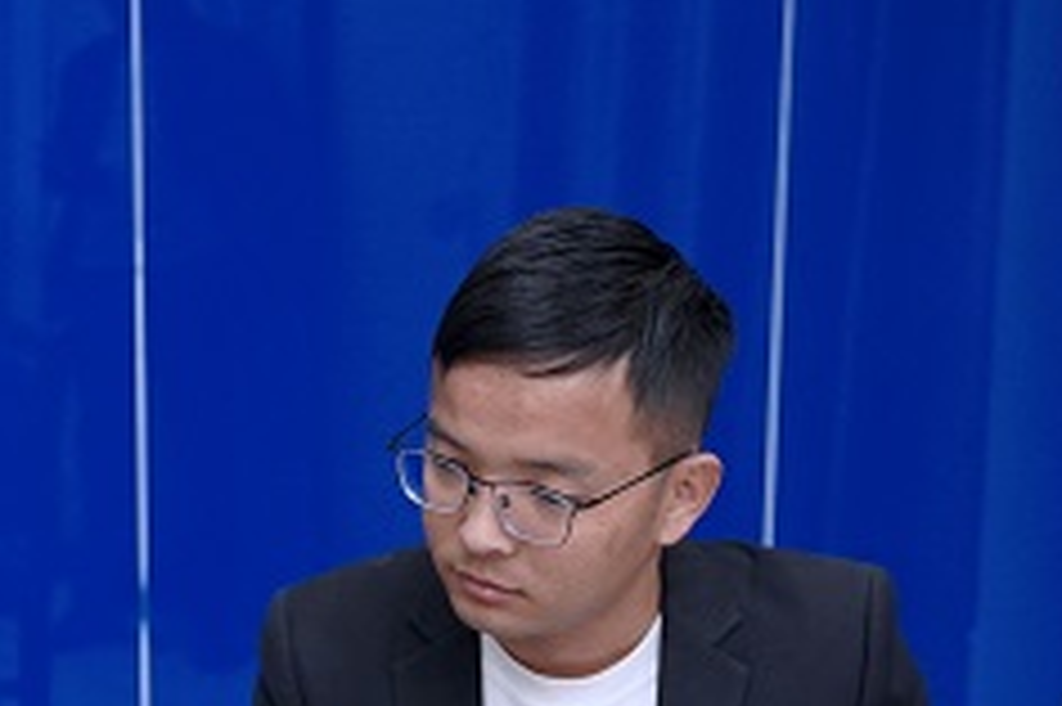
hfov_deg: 18.8
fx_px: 3154
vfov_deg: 12.5
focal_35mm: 107
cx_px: 108
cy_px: 854
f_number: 4
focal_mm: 42
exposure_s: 1/160
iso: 1600
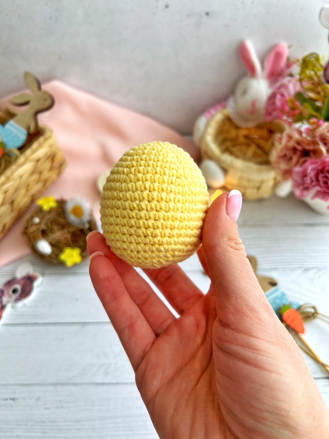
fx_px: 329
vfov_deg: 67.3
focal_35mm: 26
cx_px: 164
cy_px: 220
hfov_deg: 53.1
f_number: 1.5
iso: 40
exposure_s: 1/161
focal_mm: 5.7
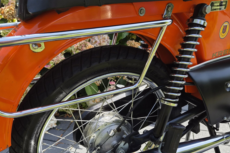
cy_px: 111
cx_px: 110
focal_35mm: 31
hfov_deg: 60.3
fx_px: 198
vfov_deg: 41.3
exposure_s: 1/1002
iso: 80
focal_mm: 5.4
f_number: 1.8
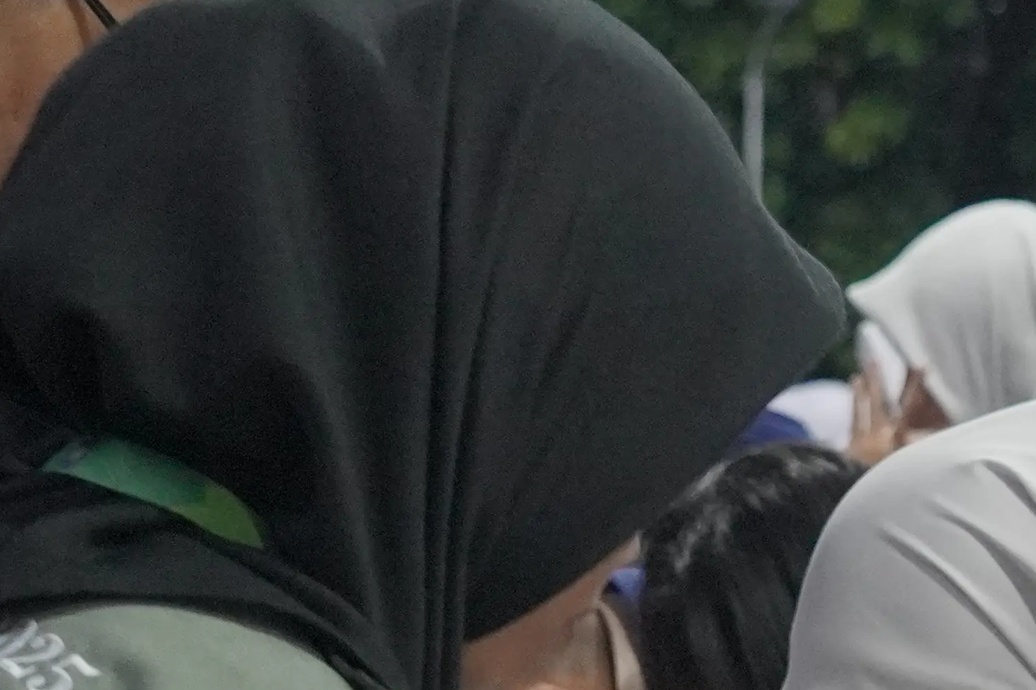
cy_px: 787
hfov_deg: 13.6
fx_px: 4189
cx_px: 1316
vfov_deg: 9.3
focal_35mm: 146
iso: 2000
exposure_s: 1/160
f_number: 2.8
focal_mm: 24.1
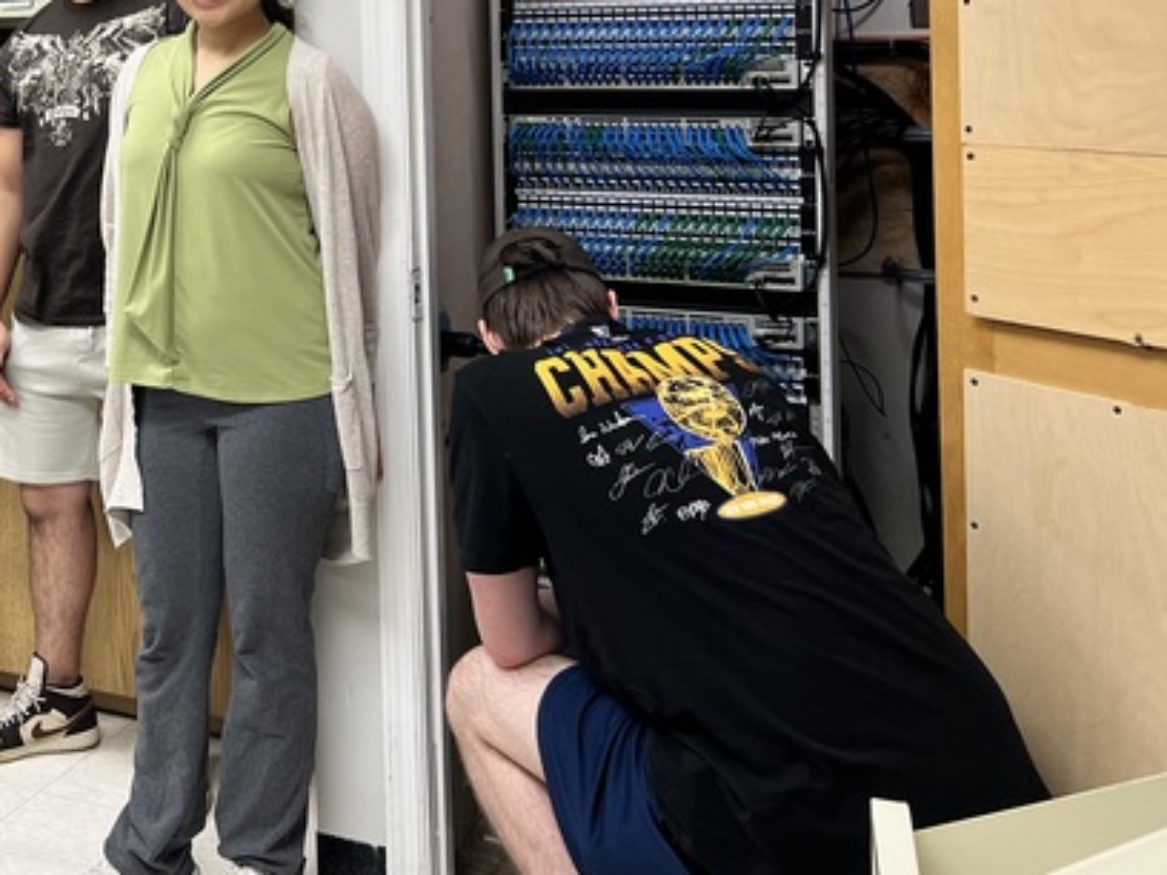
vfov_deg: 27.3
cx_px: 29
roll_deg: +2.4
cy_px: 43
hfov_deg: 34.5
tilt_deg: -0.8
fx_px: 1719
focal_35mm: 51
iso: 64
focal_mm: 5.7
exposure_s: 1/60
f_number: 1.5
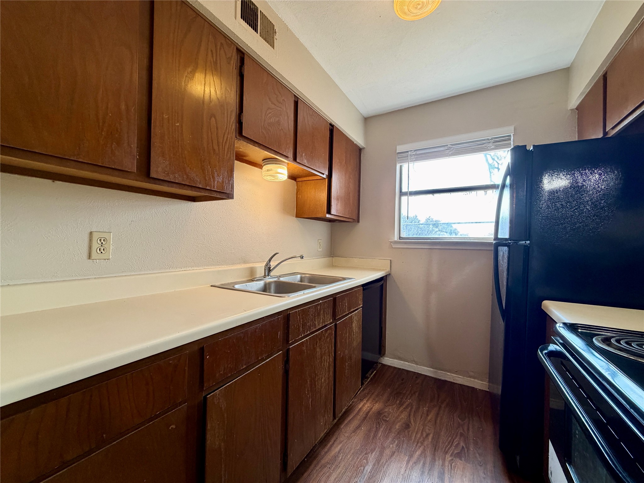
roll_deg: -0.6
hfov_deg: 102.1
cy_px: 242
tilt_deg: +0.8
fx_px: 260
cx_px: 322
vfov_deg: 85.7
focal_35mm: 14
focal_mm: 2.22
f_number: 2.2
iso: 250
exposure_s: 1/120
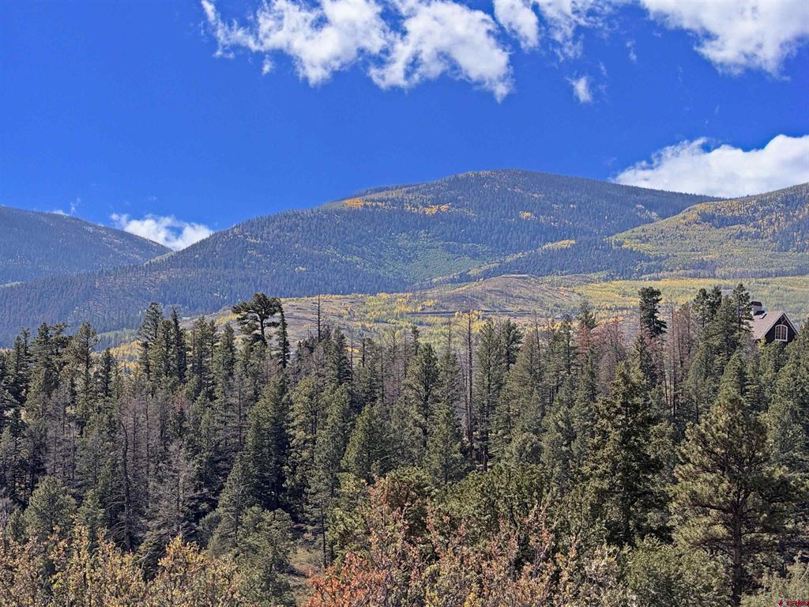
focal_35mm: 101
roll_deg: -2.6
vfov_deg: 14.6
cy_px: 304
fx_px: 2360
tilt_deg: +3.9
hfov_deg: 19.4
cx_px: 404
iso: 25
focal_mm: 16.89
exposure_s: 1/638
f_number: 2.8
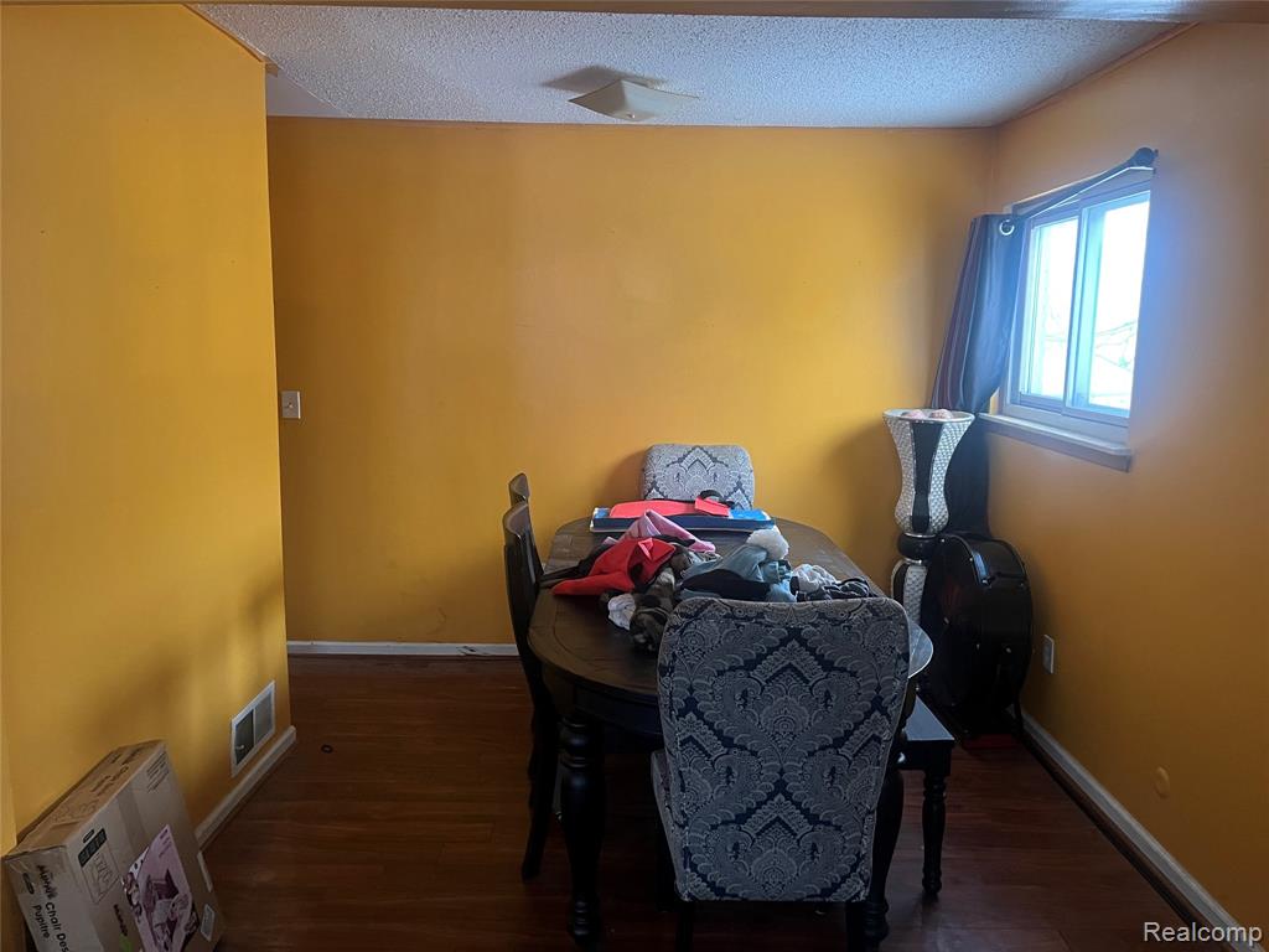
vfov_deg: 53.1
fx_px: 953
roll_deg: -1.0
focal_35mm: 26
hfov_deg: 67.3
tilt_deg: -8.1
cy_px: 476
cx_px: 634
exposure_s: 1/60
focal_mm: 5.1
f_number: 1.6
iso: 500
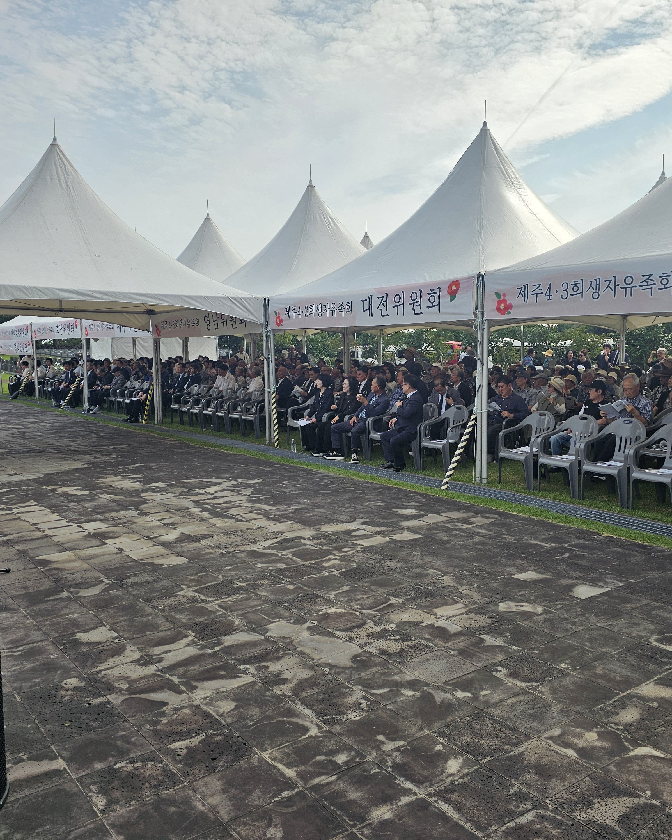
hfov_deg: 48.2
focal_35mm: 30
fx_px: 746
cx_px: 401
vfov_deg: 58.8
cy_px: 420
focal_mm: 6.3
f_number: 1.7
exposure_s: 1/767
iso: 10
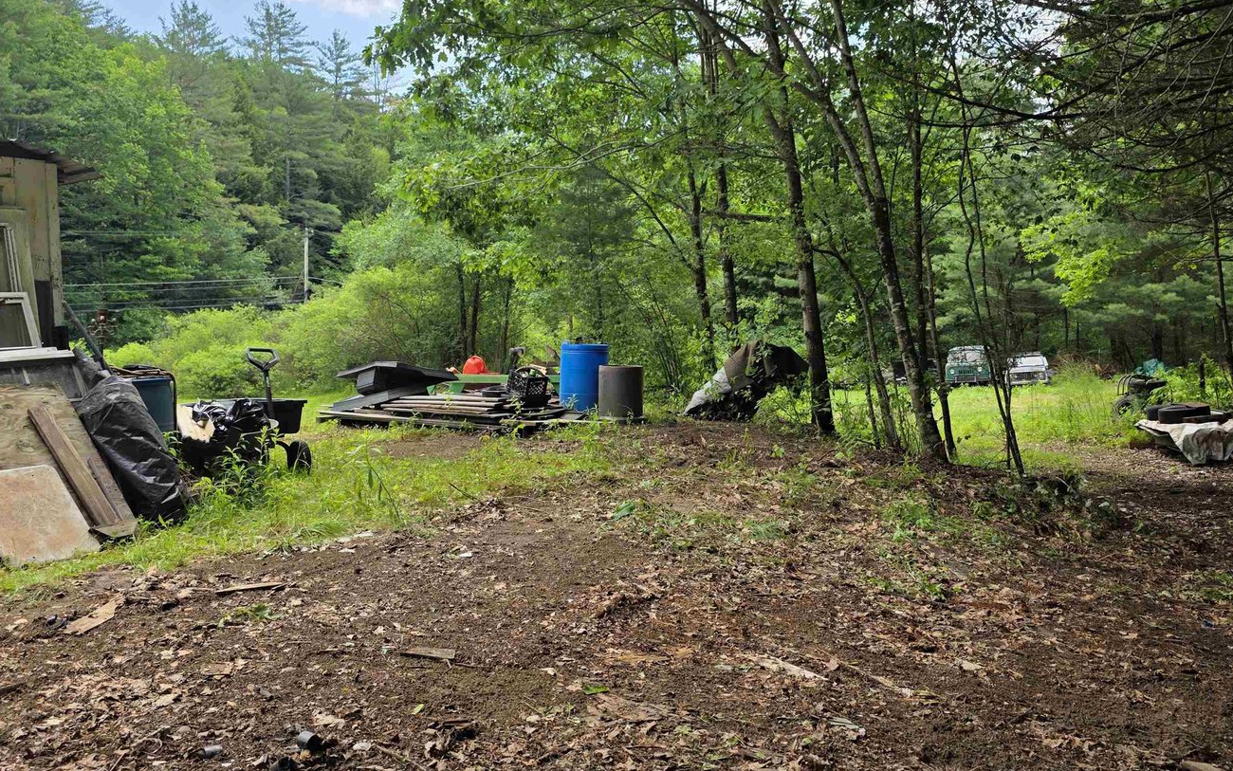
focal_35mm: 30
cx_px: 685
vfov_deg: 41.8
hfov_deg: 62.7
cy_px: 330
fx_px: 1008
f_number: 1.7
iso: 80
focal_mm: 6.3
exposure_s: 1/2531
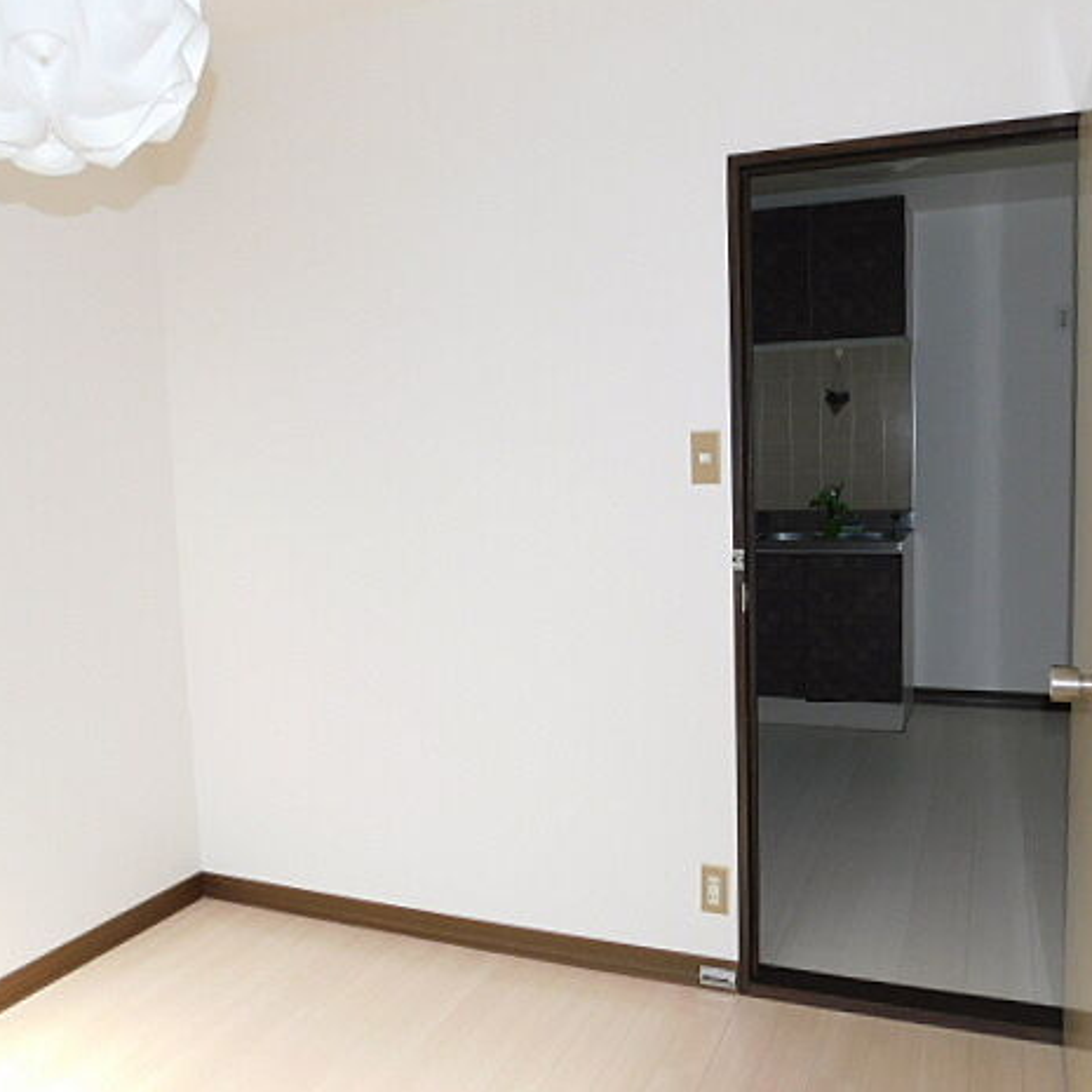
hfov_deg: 57.1
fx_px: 999
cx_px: 627
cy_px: 552
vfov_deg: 57.3
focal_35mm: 28
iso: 125
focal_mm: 4
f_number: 3
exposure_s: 1/640
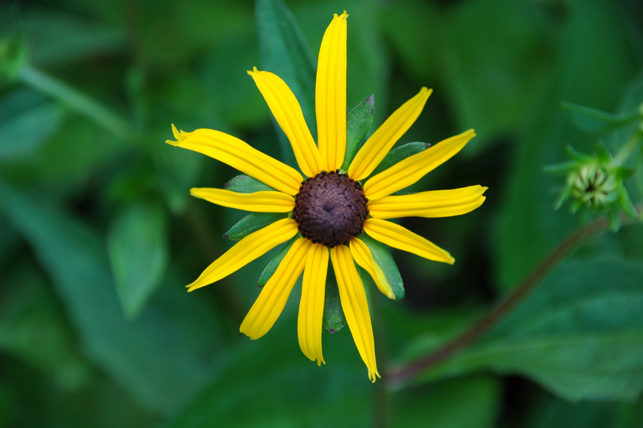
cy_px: 214
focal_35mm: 195
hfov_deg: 10.6
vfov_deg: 7.0
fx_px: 3480
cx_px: 322
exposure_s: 1/80
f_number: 5.6
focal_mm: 130
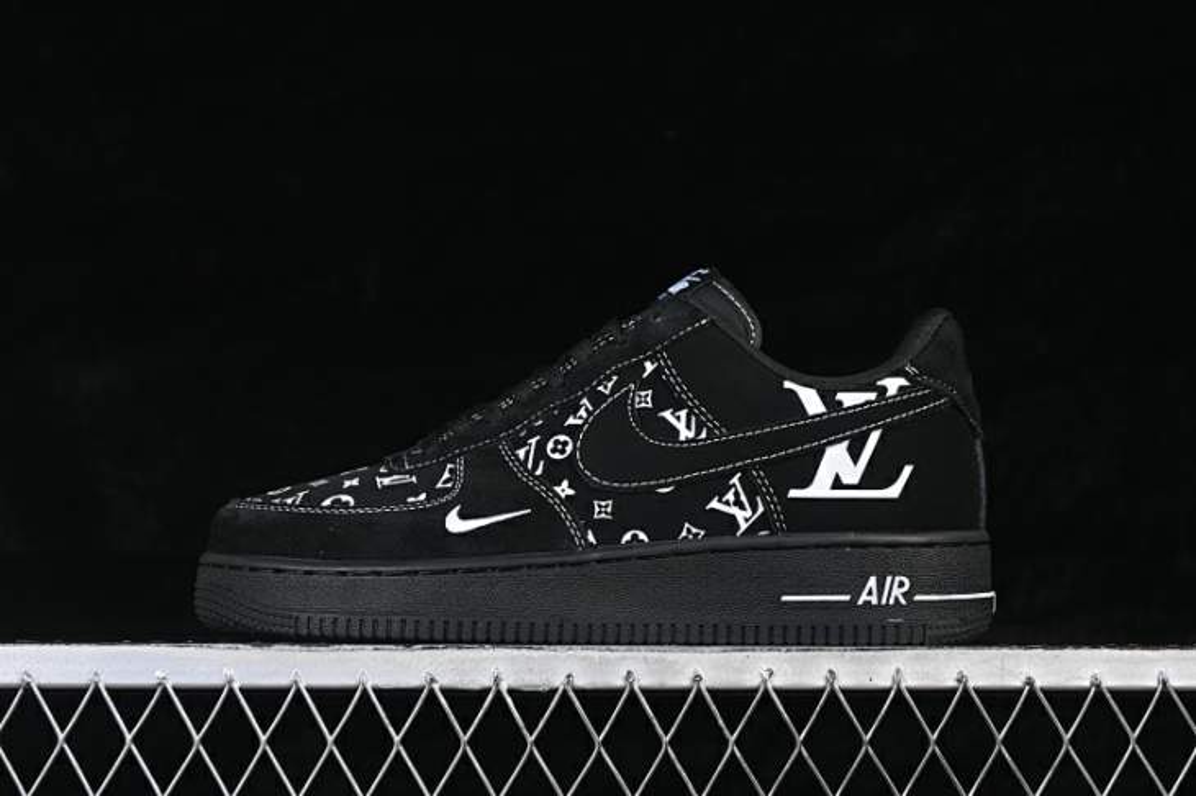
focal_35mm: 75
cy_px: 398
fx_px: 2490
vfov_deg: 18.2
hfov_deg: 27.0
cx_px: 598
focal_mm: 50
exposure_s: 1/60
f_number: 6.3
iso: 160
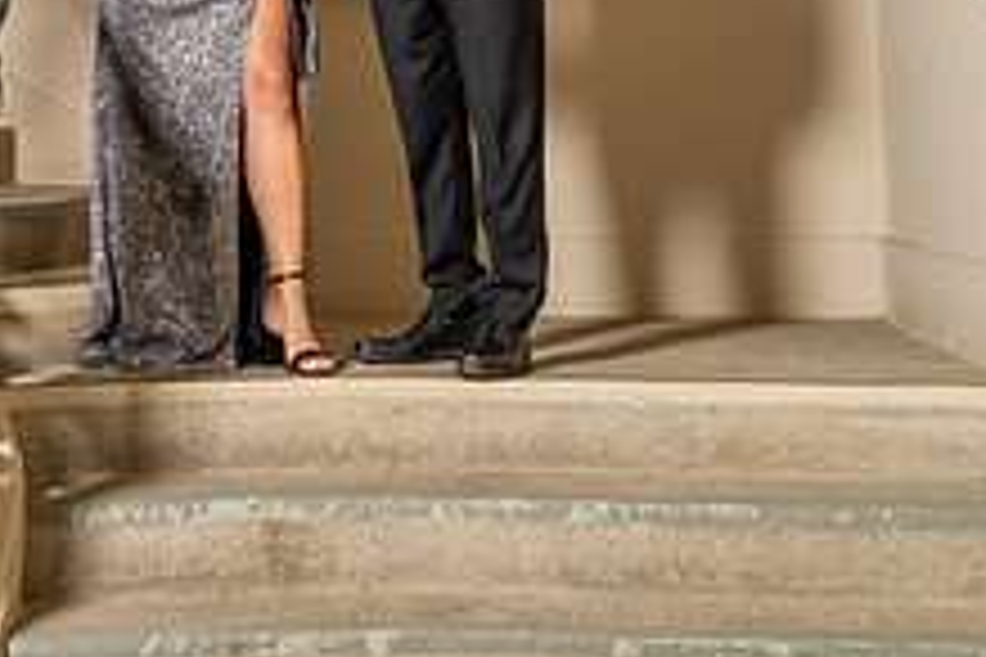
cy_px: -315
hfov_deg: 24.8
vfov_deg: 15.6
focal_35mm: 81
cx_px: 264
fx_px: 2218
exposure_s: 1/200
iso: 400
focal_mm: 24
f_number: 4
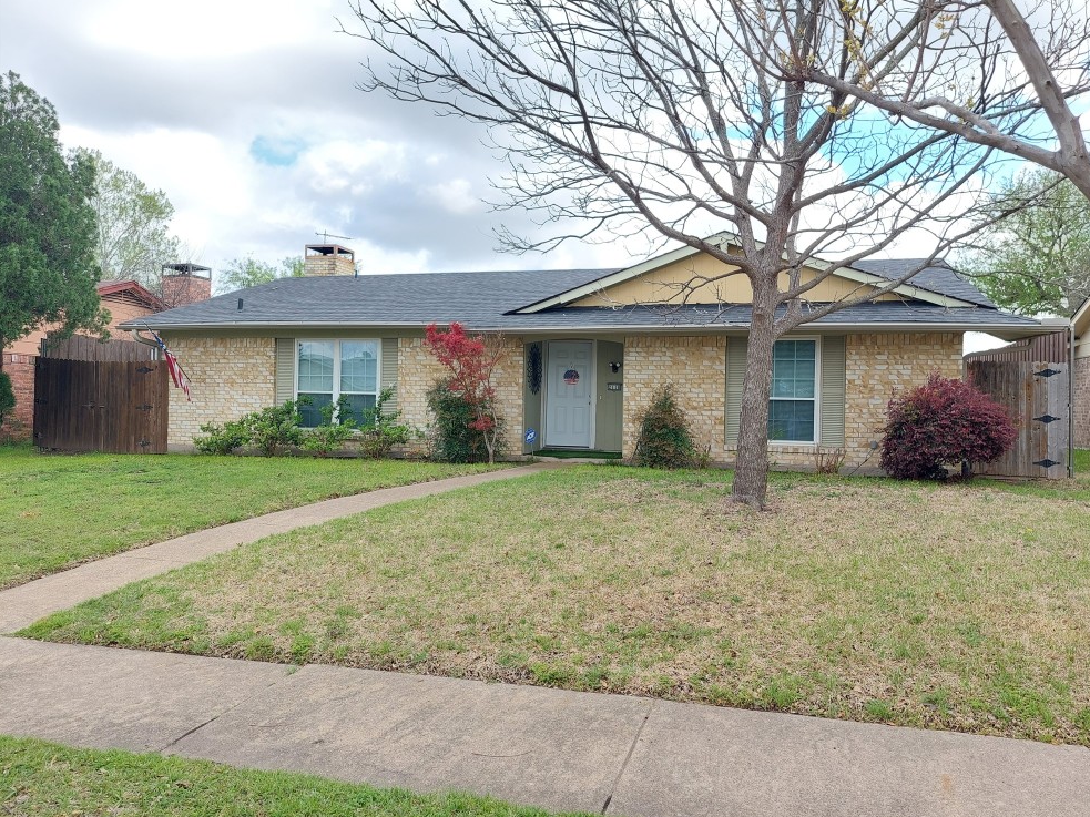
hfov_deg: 69.4
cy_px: 401
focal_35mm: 25
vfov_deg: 54.9
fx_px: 787
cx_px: 561
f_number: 1.8
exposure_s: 1/187
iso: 40
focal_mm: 5.23
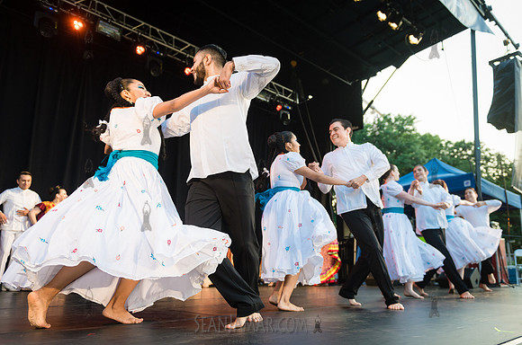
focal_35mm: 29
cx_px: 279
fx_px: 419
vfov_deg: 44.8
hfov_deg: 63.8
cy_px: 186
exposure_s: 1/800
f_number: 2.8
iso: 1000
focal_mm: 27
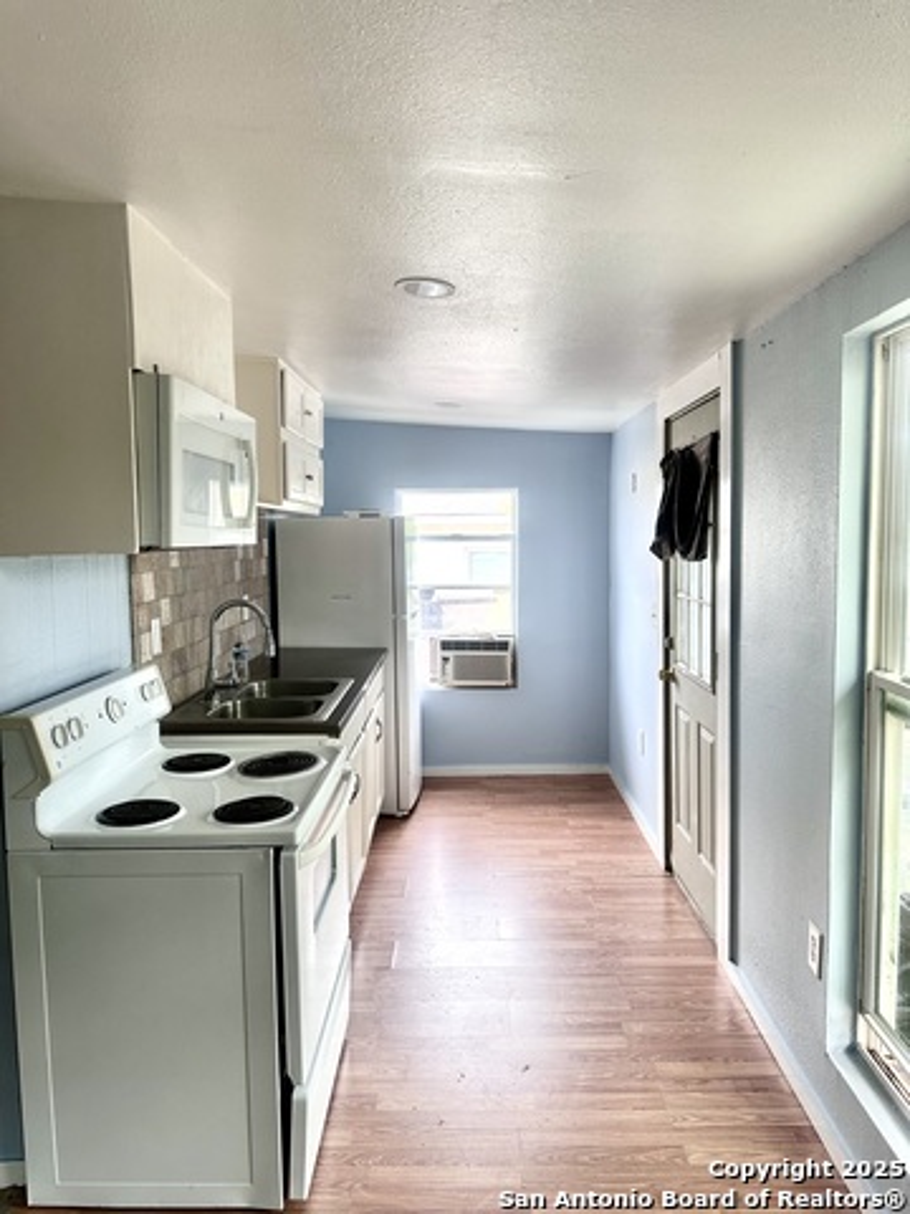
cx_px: 455
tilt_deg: -4.6
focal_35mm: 24
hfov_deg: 56.8
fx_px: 841
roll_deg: +0.6
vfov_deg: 71.6
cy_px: 607
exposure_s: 1/121
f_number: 1.78
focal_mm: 6.86
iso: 160
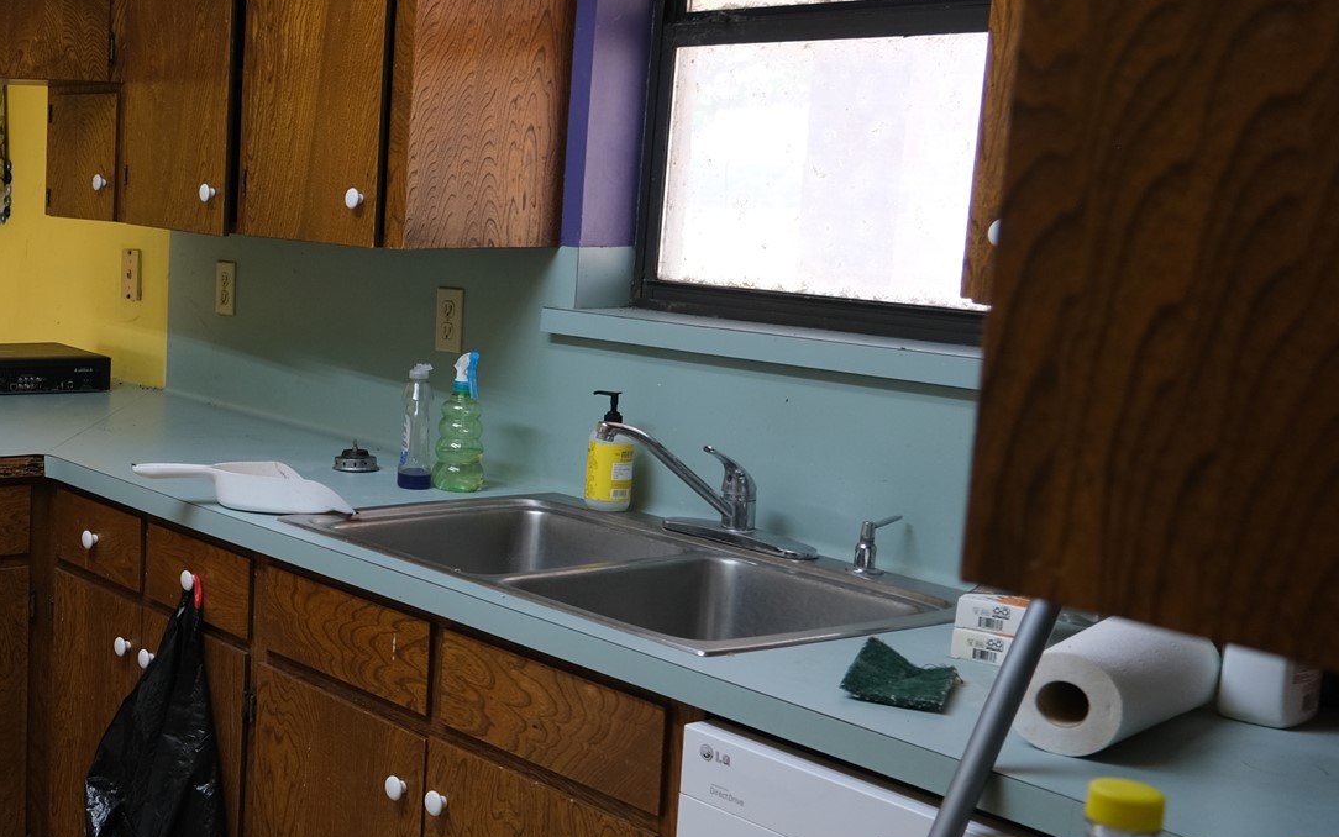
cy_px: 460
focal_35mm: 49
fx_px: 1788
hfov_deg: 37.0
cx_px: 12
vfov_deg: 26.3
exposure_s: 1/20
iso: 320
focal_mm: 16
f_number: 4
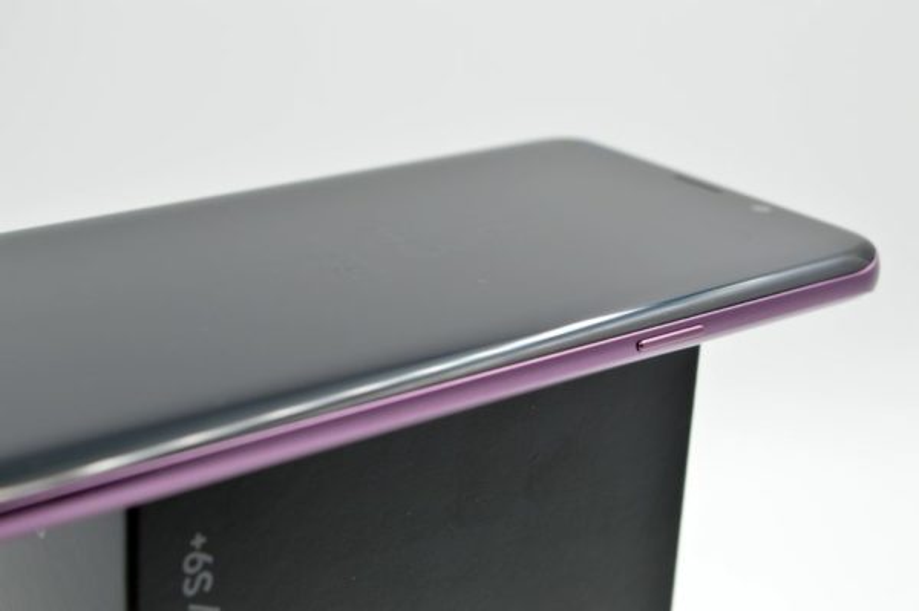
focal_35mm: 78
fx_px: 1989
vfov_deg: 17.5
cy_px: 306
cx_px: 460
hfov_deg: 26.0
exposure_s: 1/13
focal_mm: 52
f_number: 10
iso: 100
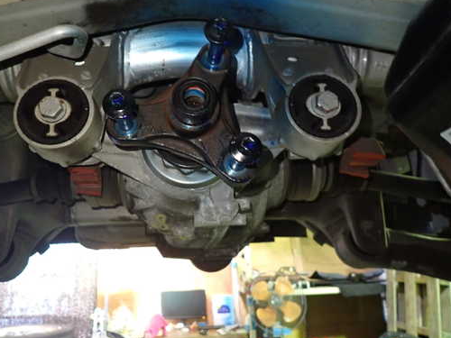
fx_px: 391
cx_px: 191
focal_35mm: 30
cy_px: 156
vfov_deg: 46.8
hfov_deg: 59.7
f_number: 2
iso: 800
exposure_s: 1/30
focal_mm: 4.5
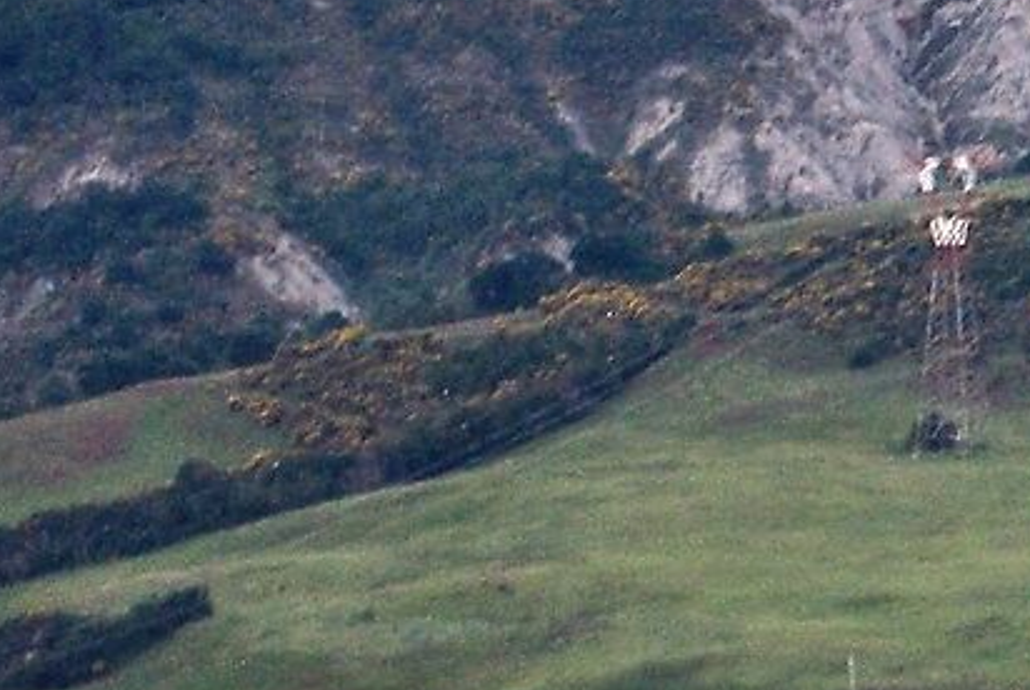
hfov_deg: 4.2
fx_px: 13779
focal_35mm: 481
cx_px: 2545
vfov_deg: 2.9
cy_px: 729
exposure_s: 1/3200
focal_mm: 55
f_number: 4
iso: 200
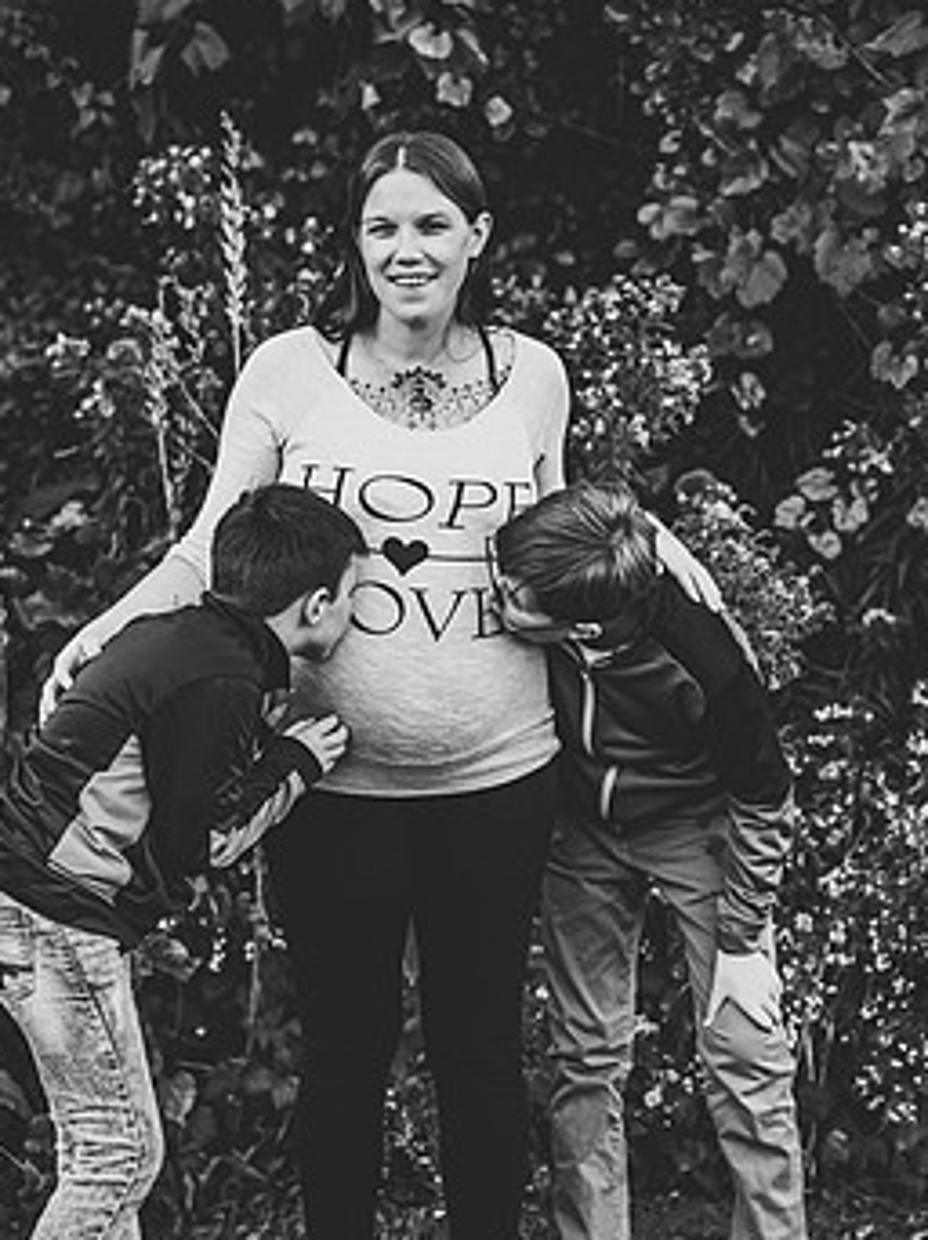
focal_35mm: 114
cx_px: 453
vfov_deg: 17.3
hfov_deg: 13.0
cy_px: 649
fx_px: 4080
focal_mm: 90
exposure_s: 1/1250
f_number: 2.8
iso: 1600
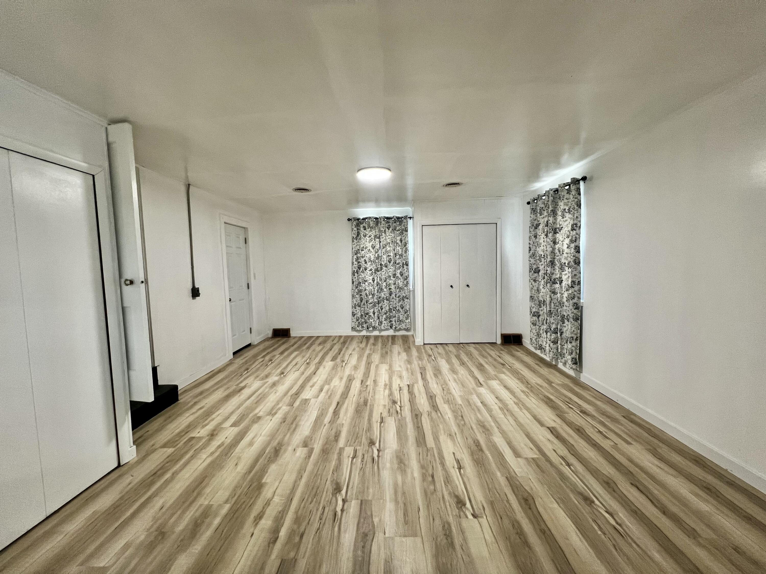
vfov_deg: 89.9
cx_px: 383
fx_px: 288
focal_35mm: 13
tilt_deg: -4.4
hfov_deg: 106.2
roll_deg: +1.5
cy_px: 287
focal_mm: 1.57
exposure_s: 1/60
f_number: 1.8
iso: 160
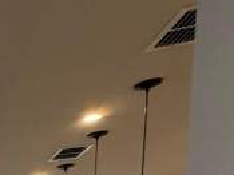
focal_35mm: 64
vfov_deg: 17.4
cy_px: 338
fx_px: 432
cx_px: -290
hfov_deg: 16.6
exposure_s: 1/60
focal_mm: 2.22
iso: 160
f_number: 2.2
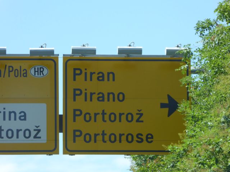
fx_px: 2080
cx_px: 115
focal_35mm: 313
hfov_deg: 6.3
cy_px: 86
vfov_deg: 4.7
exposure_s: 1/320
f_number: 5.7
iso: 200
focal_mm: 50.5
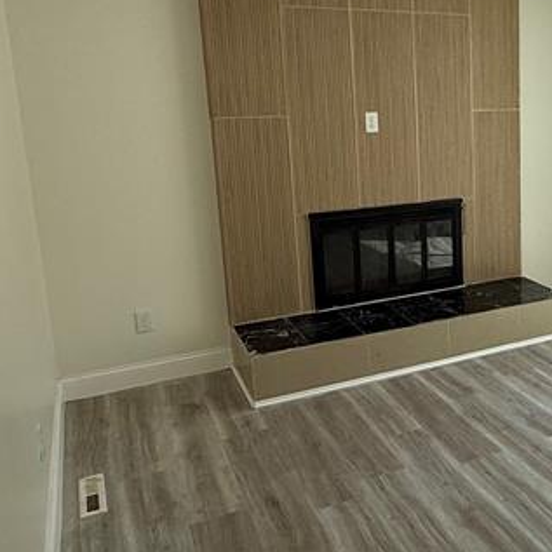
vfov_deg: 41.7
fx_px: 722
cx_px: 528
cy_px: 223
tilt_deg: -11.2
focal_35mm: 40
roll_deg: -0.2
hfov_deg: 38.1
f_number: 2.2
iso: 64
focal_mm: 2.22
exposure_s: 1/522
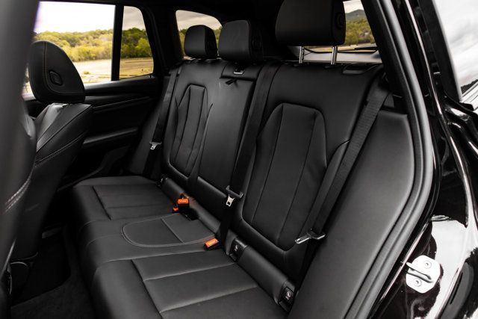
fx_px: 319
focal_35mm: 24
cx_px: 239
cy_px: 160
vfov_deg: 53.2
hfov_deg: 73.7
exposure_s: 1/200
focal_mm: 24
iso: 640
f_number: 6.3
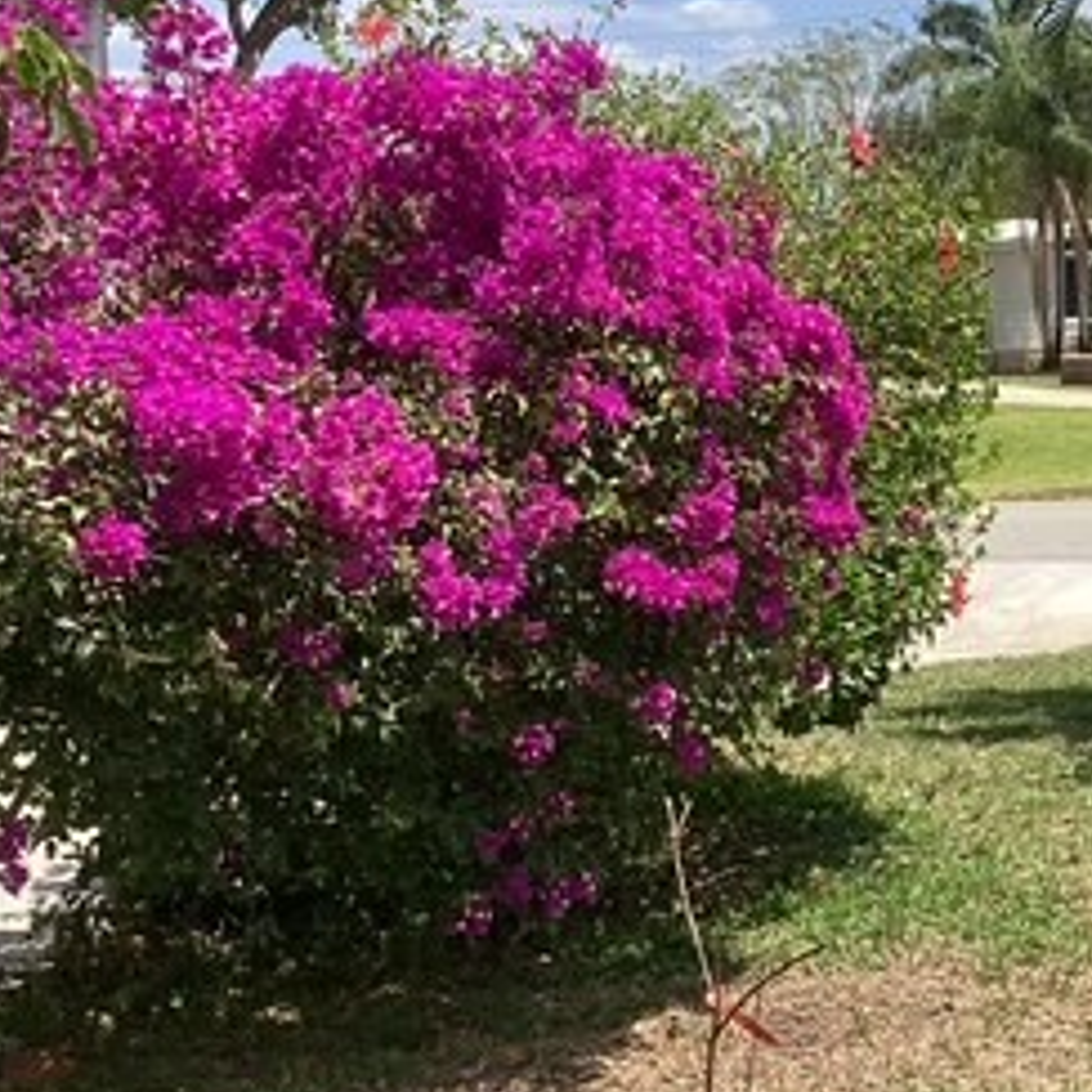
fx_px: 2570
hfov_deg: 21.8
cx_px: 1387
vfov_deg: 24.0
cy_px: 649
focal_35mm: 72
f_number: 2.4
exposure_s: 1/916
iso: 25
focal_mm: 3.3
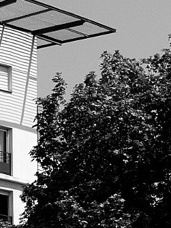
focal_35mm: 258
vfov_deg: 7.7
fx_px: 1700
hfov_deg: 5.8
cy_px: 167
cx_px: 79
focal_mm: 27
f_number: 6.3
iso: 250
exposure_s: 1/1600
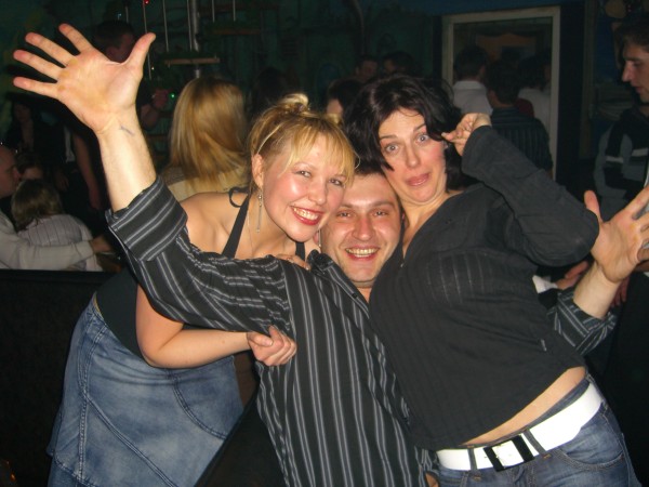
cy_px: 244
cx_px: 324
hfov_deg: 49.0
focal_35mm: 38
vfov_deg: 37.7
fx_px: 712
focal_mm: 7.9
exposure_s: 1/60
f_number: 2.8
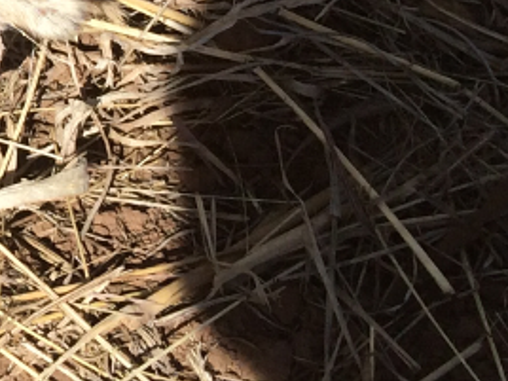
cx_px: -532
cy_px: -380
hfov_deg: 11.9
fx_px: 2143
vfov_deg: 9.5
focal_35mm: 146
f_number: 2.2
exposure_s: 1/2933
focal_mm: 4.12
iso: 40
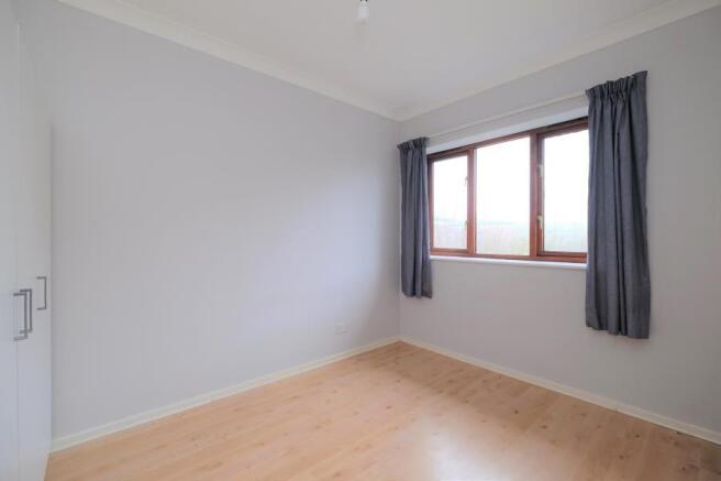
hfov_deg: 100.4
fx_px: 300
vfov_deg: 77.3
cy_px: 240
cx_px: 360
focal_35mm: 15
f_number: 4
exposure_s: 1/60
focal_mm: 10
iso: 500
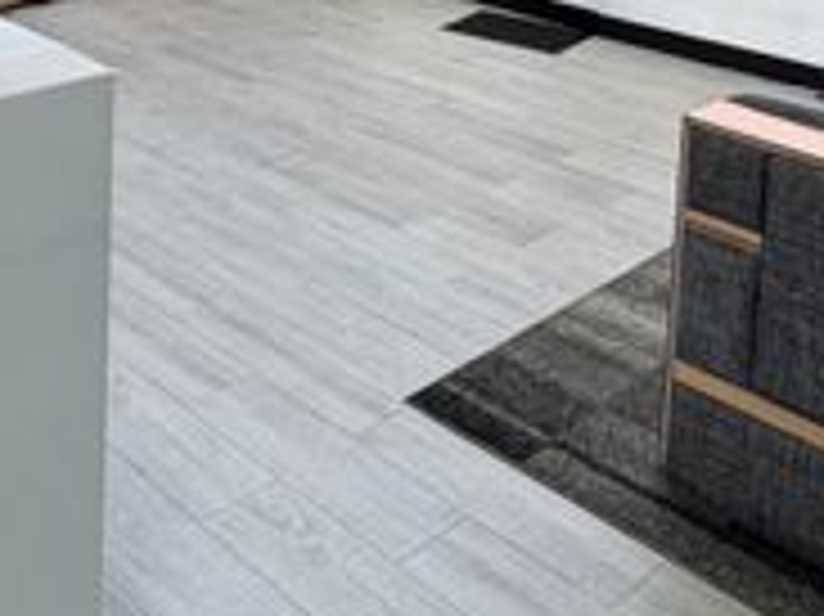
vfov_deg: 24.9
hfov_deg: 37.1
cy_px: -175
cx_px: 263
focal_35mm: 51
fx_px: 1213
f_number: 2.2
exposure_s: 1/120
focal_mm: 2.22
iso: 100
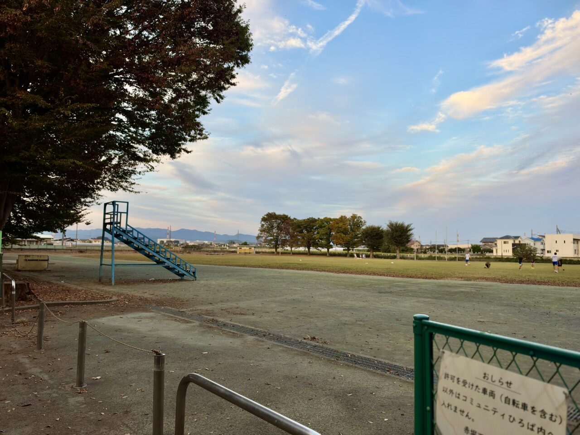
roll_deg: -1.6
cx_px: 290
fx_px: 402
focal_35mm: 24
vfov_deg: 56.8
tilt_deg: +5.5
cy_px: 218
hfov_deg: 71.6
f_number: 1.8
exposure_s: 1/675
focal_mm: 6.93
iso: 64
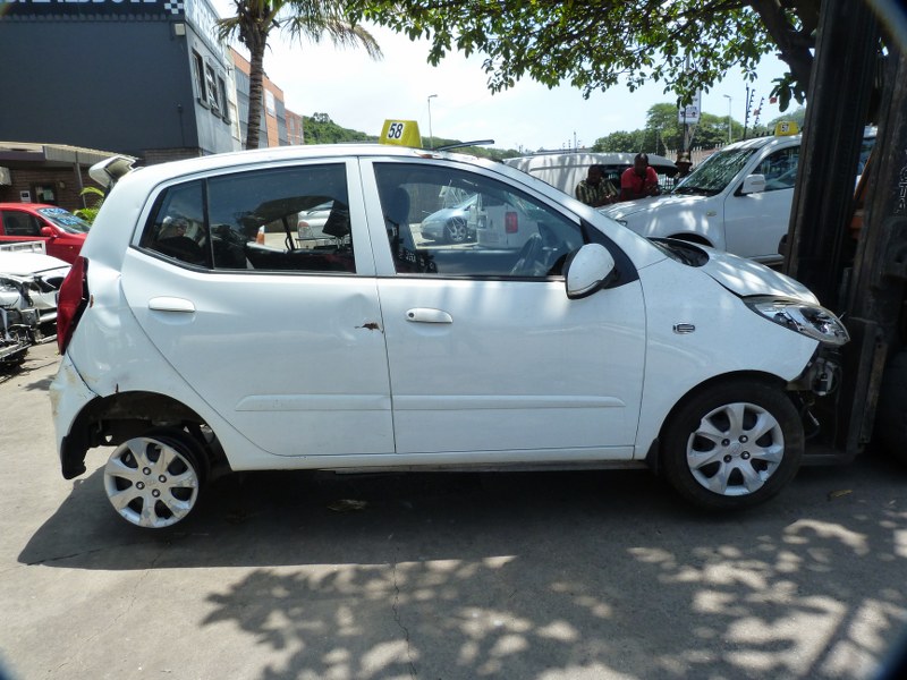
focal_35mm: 25
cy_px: 340
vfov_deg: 54.9
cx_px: 454
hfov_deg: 69.4
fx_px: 655
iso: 125
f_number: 5
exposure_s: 1/200
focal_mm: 4.5
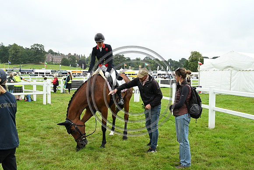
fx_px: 296
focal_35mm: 42
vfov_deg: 31.9
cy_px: 85
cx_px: 127
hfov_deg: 46.4
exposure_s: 1/1250
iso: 2200
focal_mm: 42
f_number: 5.6
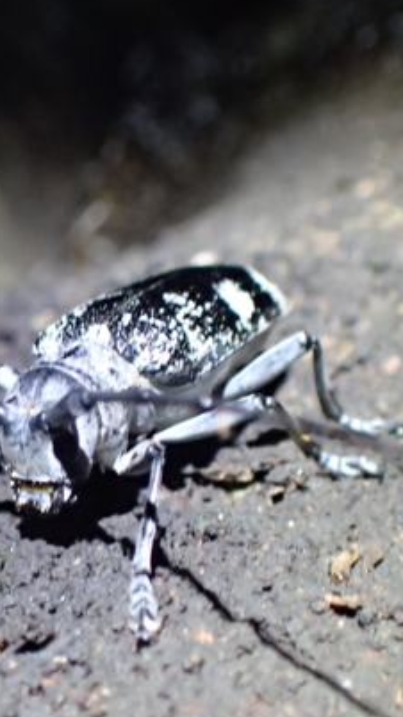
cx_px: 46
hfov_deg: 18.3
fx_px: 1235
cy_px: 480
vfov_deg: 32.1
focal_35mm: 65
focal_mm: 5.5
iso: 800
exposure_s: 1/100
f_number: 2.3
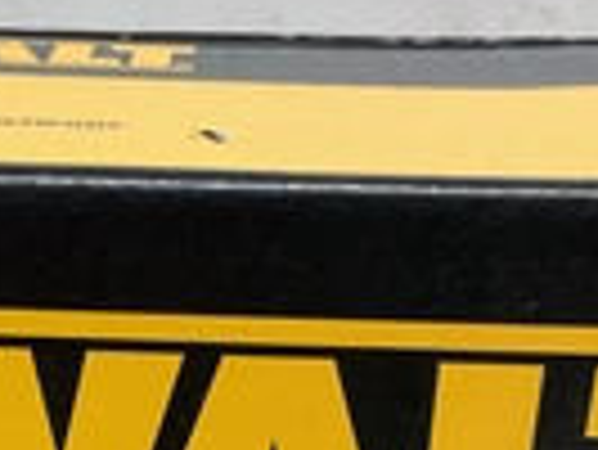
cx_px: 108
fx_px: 1504
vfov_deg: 16.6
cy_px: 464
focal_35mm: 87
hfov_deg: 22.1
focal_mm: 3
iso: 50
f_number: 1.8
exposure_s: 1/120
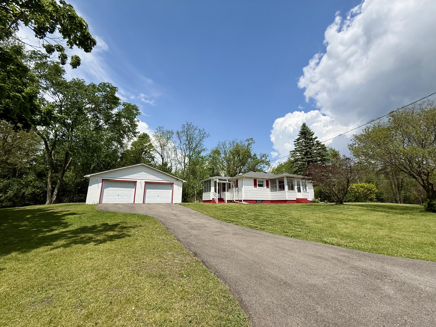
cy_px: 164
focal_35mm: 14
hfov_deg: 102.1
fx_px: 176
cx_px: 218
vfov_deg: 85.7
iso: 50
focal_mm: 2.22
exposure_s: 1/3663
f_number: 2.2
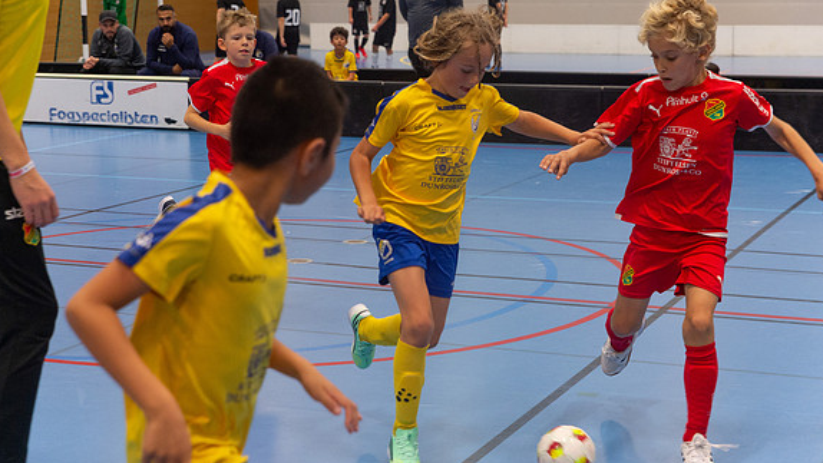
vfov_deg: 16.3
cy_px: 218
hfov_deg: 28.6
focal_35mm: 74
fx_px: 1615
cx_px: 412
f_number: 3.5
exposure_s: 1/400
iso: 3200
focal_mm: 70
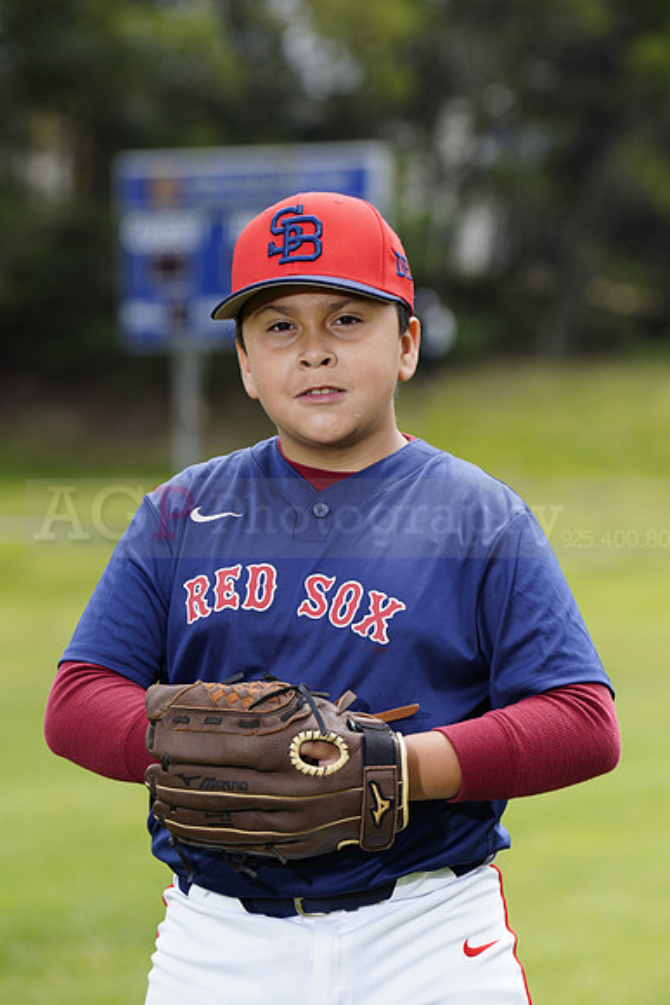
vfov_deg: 10.3
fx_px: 5580
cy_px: 502
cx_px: 335
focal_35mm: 200
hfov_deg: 6.9
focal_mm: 200
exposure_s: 1/250
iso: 100
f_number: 6.3
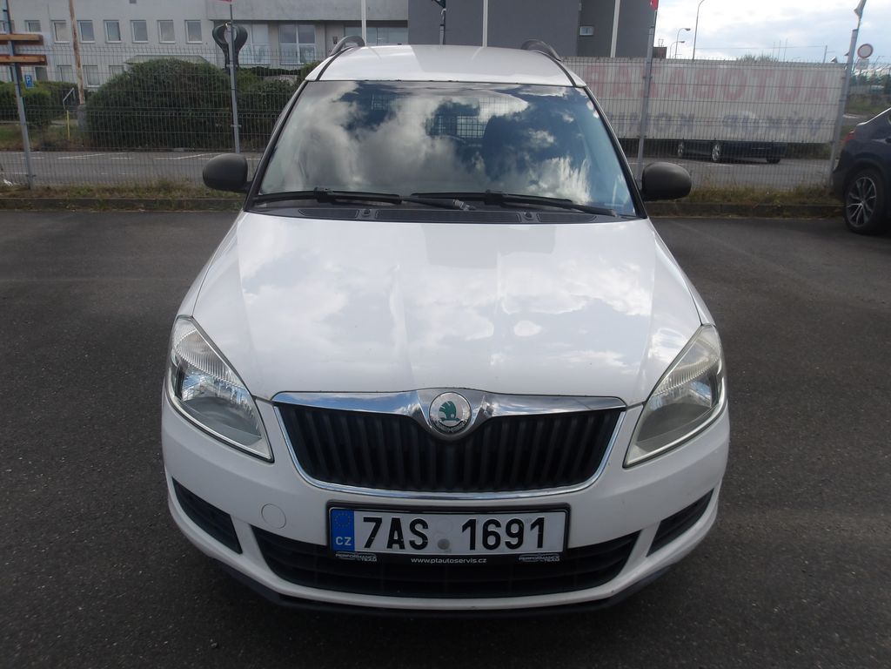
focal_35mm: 27
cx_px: 446
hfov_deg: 65.3
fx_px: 695
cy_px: 334
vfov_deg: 51.4
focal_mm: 4.9
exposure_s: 1/865
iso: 100
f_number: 3
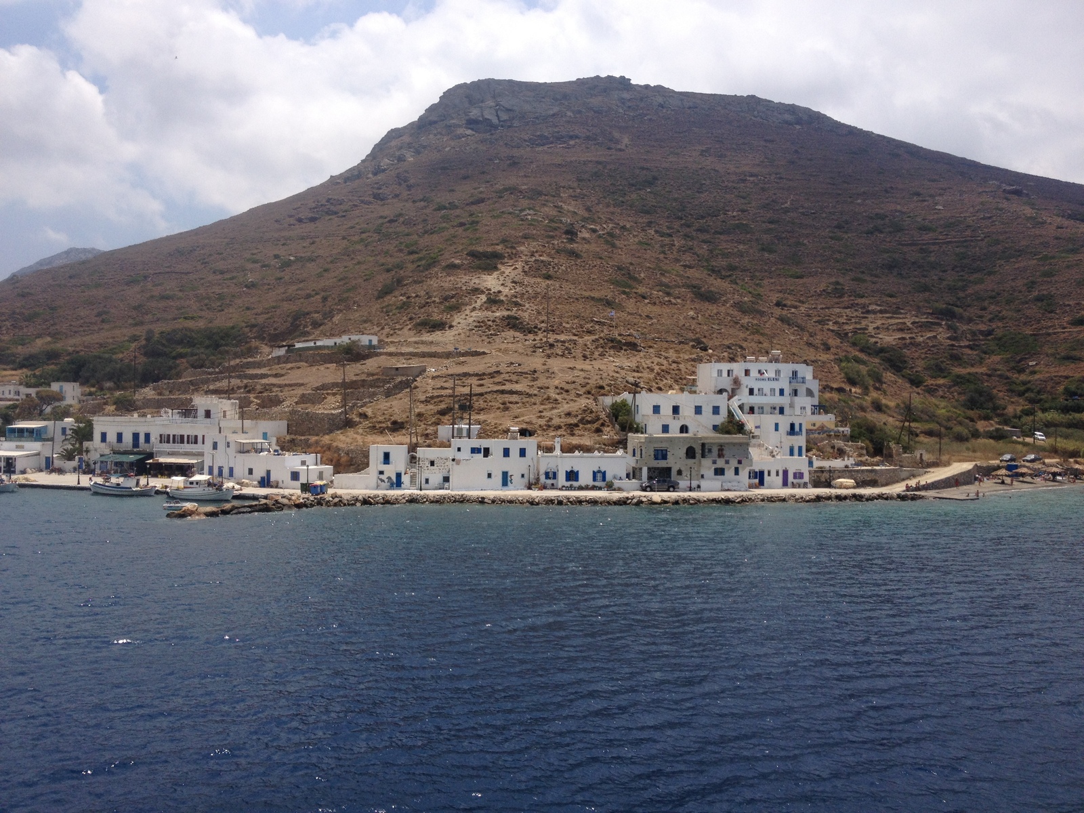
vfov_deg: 40.7
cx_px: 542
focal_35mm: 35
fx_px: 1096
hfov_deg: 52.6
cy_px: 406
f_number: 2.4
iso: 50
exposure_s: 1/3247
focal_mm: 4.28
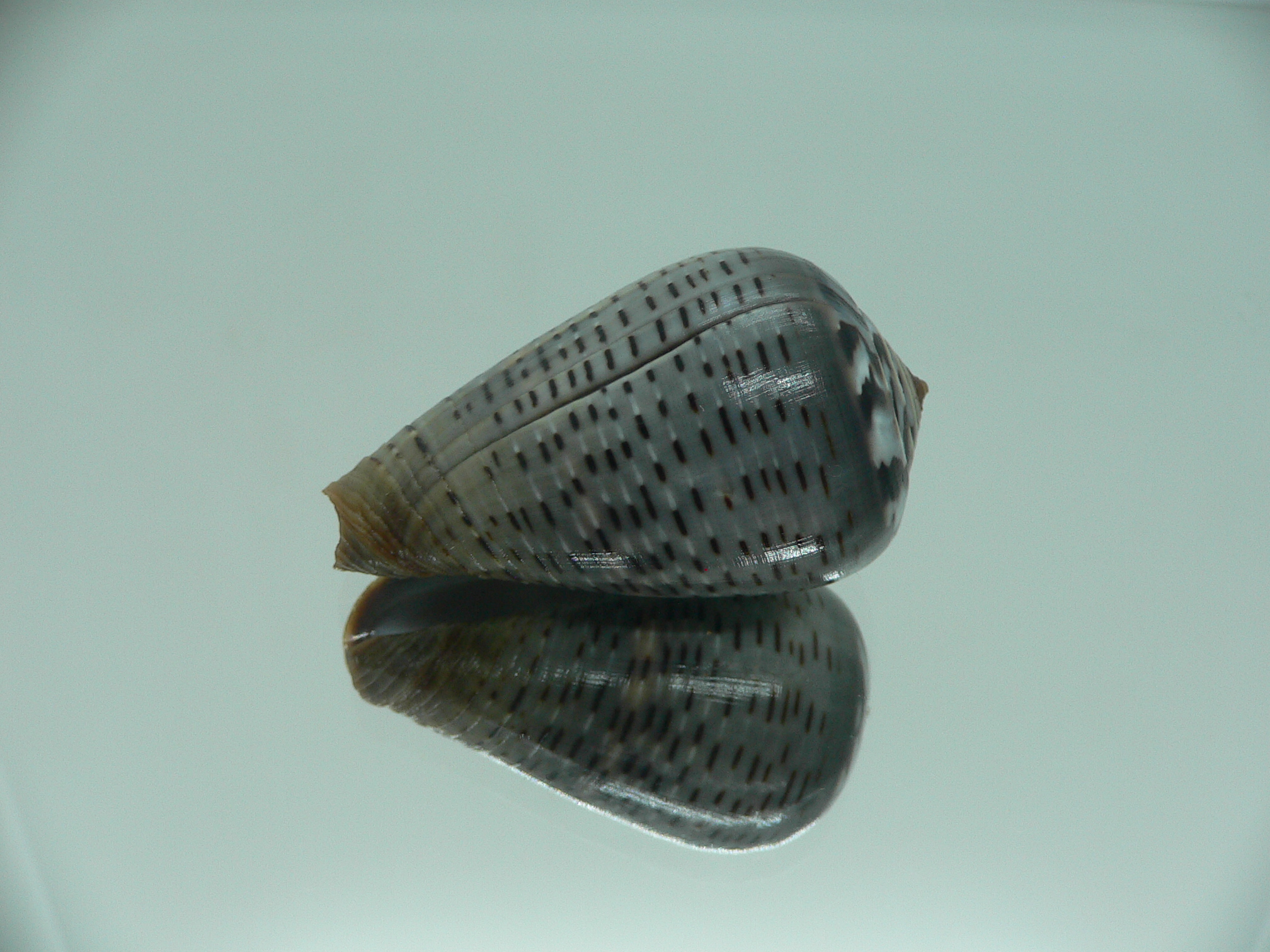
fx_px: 1284
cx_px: 635
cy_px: 476
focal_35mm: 35
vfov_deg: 40.7
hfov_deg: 52.6
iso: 100
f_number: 2.8
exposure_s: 1/60
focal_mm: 4.6
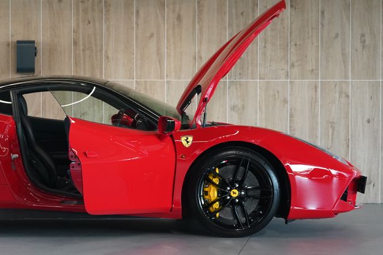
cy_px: 131
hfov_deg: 20.2
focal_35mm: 100
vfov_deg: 13.7
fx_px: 1063
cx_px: 74
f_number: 5.6
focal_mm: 61
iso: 3200
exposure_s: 1/160
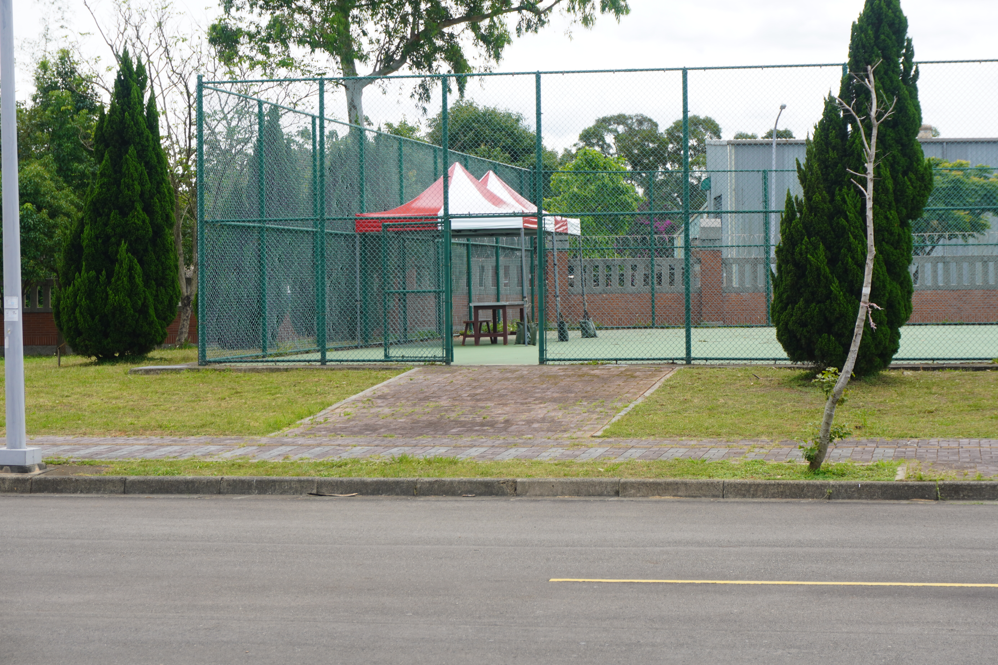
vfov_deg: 16.9
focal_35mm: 81
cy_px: 325
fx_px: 2245
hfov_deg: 25.1
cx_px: 524
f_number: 9
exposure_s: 1/125
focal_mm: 50
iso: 100
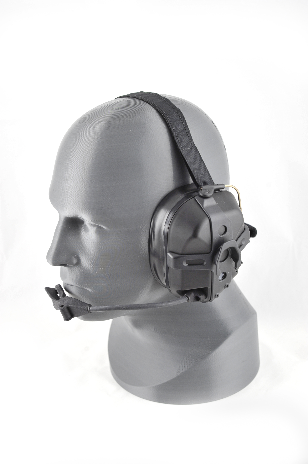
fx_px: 642
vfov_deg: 39.6
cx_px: 154
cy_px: 232
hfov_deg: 27.0
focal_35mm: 50
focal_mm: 50
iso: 1000
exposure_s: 1/160
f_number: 5.6
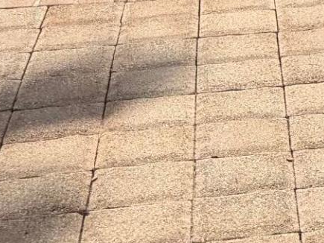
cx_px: 740
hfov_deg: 10.8
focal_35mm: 159
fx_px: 1488
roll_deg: -1.8
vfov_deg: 8.6
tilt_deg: -5.5
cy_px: -328
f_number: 1.78
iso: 80
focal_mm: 6.76
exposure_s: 1/5714
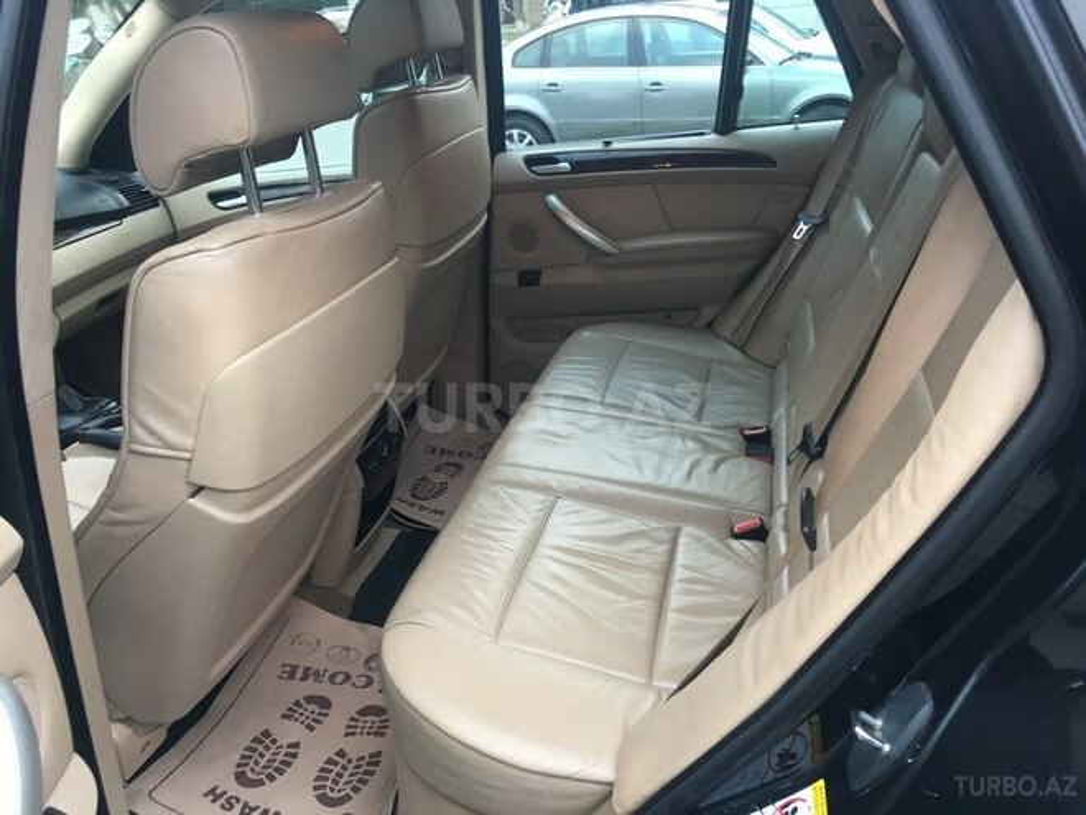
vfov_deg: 48.2
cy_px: 408
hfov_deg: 61.7
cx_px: 543
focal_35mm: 29
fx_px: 910
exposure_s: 1/33
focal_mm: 4.15
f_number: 2.2
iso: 64
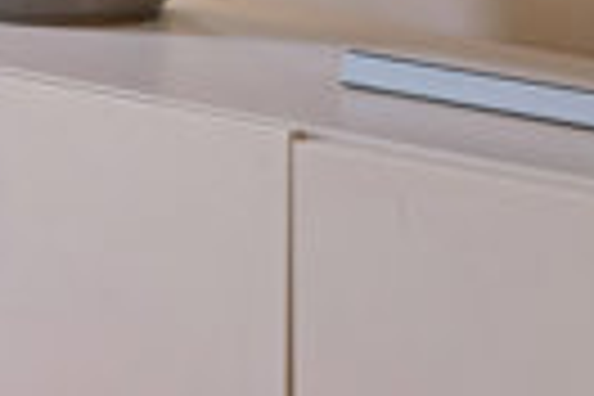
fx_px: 4785
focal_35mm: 290
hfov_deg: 6.5
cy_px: -745
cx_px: -1120
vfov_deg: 4.6
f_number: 9
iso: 160
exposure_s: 1/8
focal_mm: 48
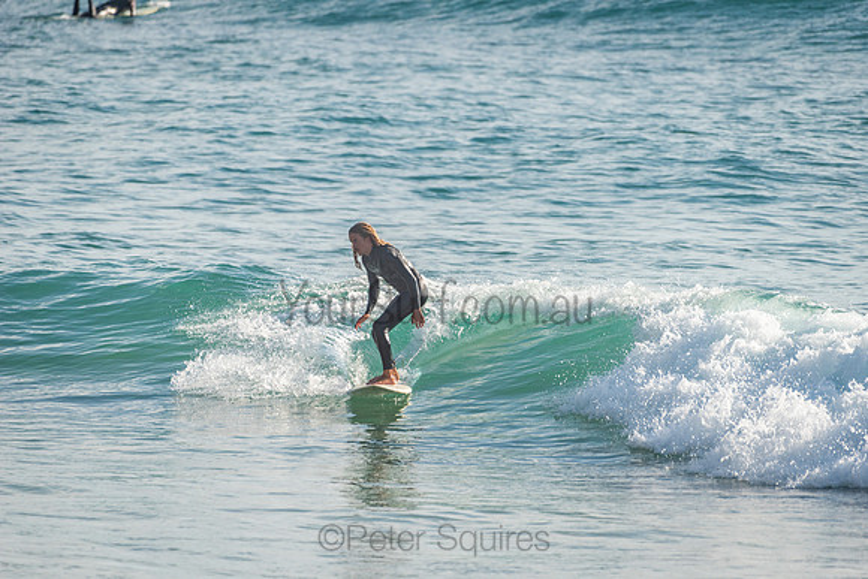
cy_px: 290
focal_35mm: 500
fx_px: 12058
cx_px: 434
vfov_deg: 2.8
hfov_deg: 4.1
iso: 180
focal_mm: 500
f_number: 5.6
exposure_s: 1/2000
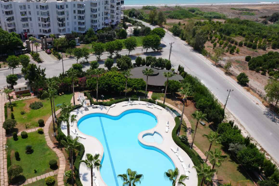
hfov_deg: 61.5
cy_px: 113
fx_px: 232
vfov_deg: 43.4
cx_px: 116
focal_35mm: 30
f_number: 10
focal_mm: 17
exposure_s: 1/200
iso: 100
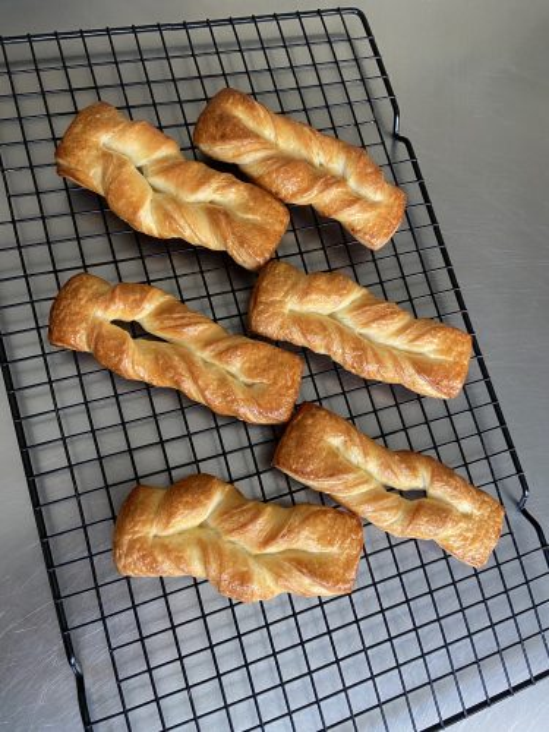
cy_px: 366
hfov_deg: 53.1
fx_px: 550
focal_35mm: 26
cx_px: 274
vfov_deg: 67.3
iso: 125
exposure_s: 1/50
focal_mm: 4.25
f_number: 1.8
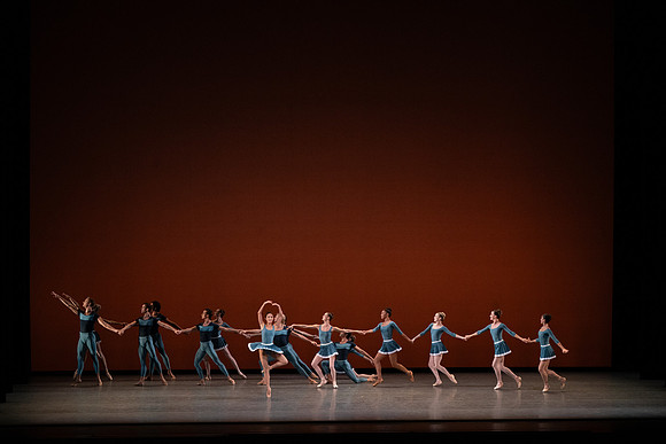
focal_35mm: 100
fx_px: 1850
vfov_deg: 13.7
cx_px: 333
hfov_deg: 20.4
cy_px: 222
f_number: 9
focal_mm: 100
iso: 5000
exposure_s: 1/400
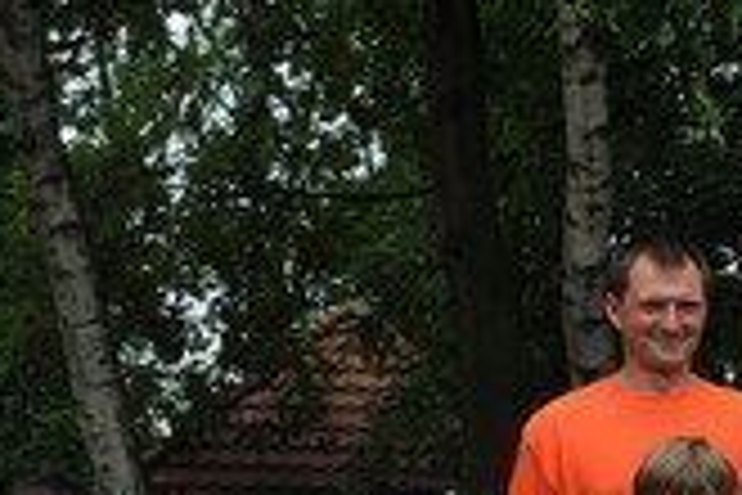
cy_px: 698
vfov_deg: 9.5
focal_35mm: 141
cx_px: 1097
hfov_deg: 13.8
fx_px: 2896
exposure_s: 1/250
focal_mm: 31
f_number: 8
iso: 200
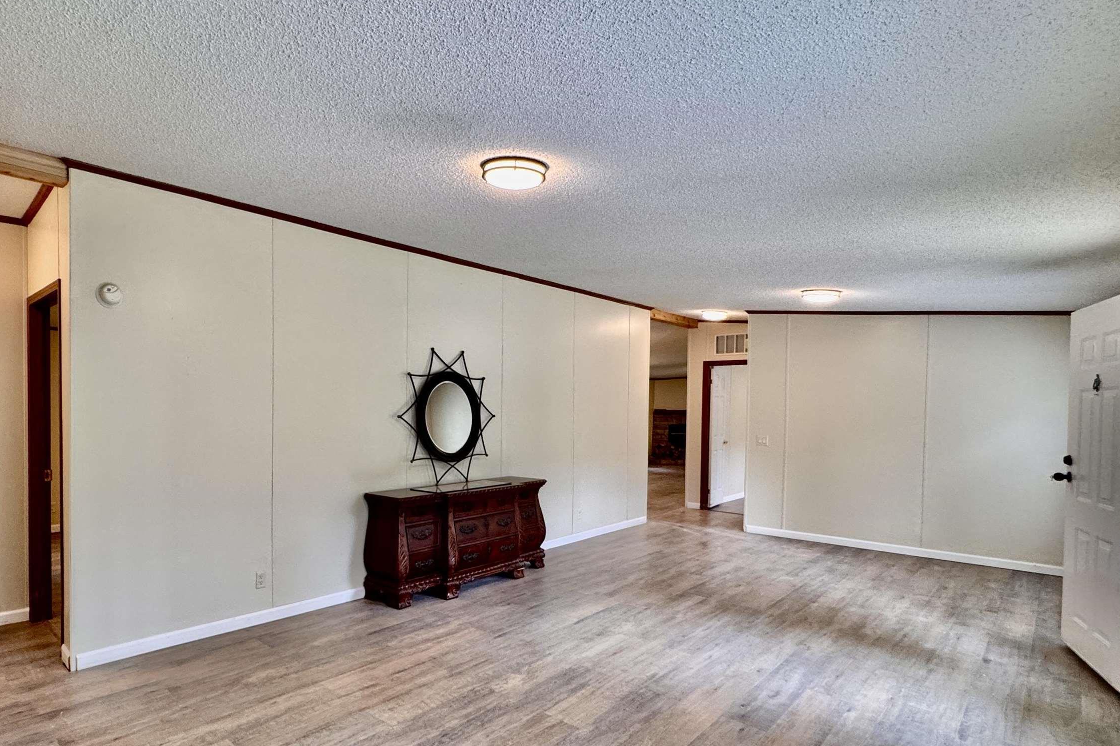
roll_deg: -0.1
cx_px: 407
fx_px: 622
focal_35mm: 20
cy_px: 427
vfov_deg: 61.6
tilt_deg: -2.4
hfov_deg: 82.1
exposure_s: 1/120
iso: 200
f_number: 2.2
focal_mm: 2.22
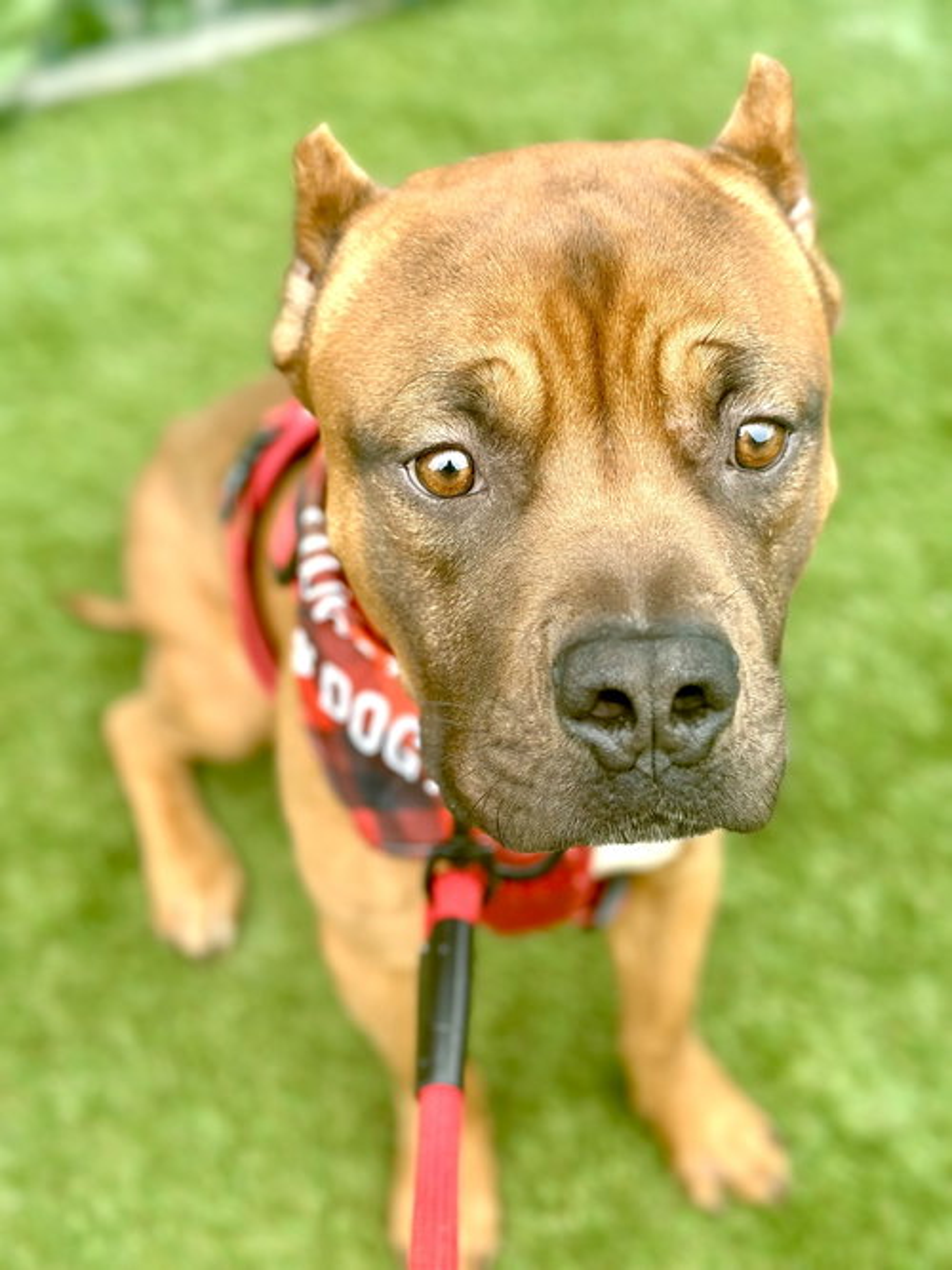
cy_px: 635
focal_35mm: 48
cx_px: 476
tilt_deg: -58.9
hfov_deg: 30.3
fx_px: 1761
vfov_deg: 39.7
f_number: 1.78
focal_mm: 6.86
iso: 80
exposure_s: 1/355
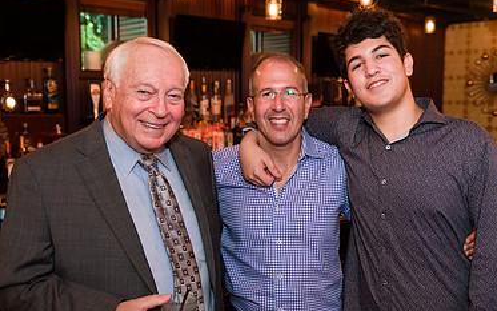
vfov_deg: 28.5
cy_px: 196
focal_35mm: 45
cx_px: 280
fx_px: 609
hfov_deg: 44.3
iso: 1250
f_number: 4
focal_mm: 27
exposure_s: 1/200
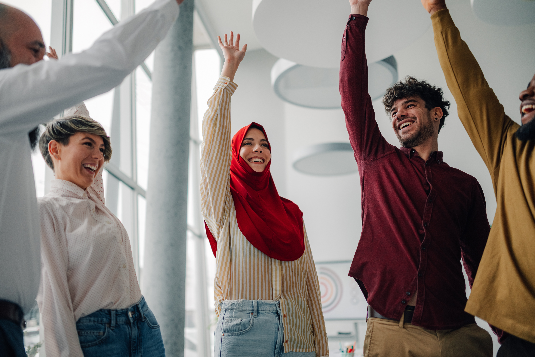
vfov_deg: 37.9
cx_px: 268
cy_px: 178
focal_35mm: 35
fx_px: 520
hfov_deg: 54.4
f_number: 1.4
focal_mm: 35
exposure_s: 1/640
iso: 320
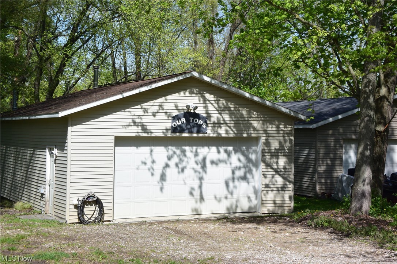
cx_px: 198
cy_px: 132
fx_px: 717
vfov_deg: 20.9
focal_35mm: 65
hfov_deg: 31.0
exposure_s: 1/640
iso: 160
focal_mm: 24.4
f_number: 5.3
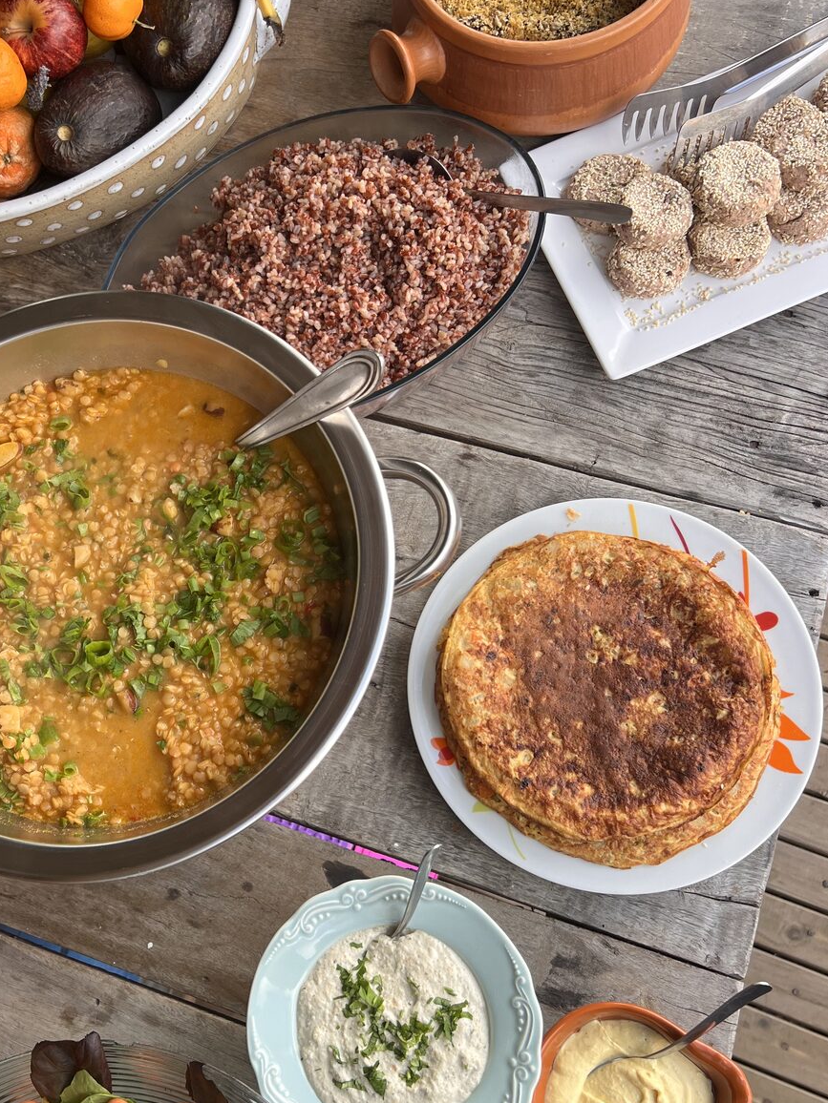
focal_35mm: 36
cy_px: 576
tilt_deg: -72.1
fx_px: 1148
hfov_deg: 39.1
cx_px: 262
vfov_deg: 51.3
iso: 50
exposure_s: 1/397
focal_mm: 5.7
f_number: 1.5
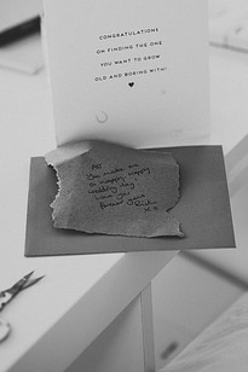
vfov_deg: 16.5
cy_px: 132
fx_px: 1283
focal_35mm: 124
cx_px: 132
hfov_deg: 11.0
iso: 100
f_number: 2.8
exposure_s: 1/400
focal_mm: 85
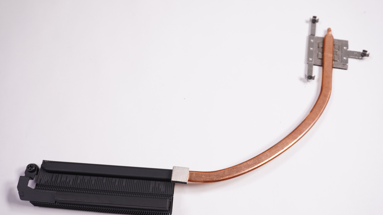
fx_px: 416
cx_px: 191
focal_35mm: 41
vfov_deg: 29.0
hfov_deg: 49.4
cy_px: 114
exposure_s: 1/60
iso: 100
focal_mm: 26
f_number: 5.6
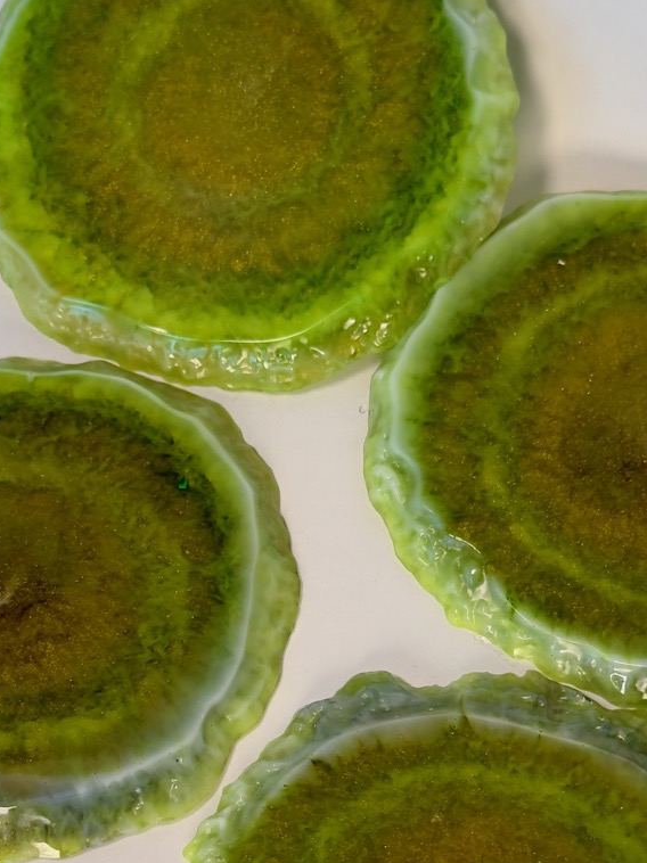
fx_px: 2369
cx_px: 378
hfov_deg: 15.5
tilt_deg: -63.4
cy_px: 580
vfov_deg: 20.6
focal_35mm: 95
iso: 64
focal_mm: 6.76
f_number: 1.78
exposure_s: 1/357
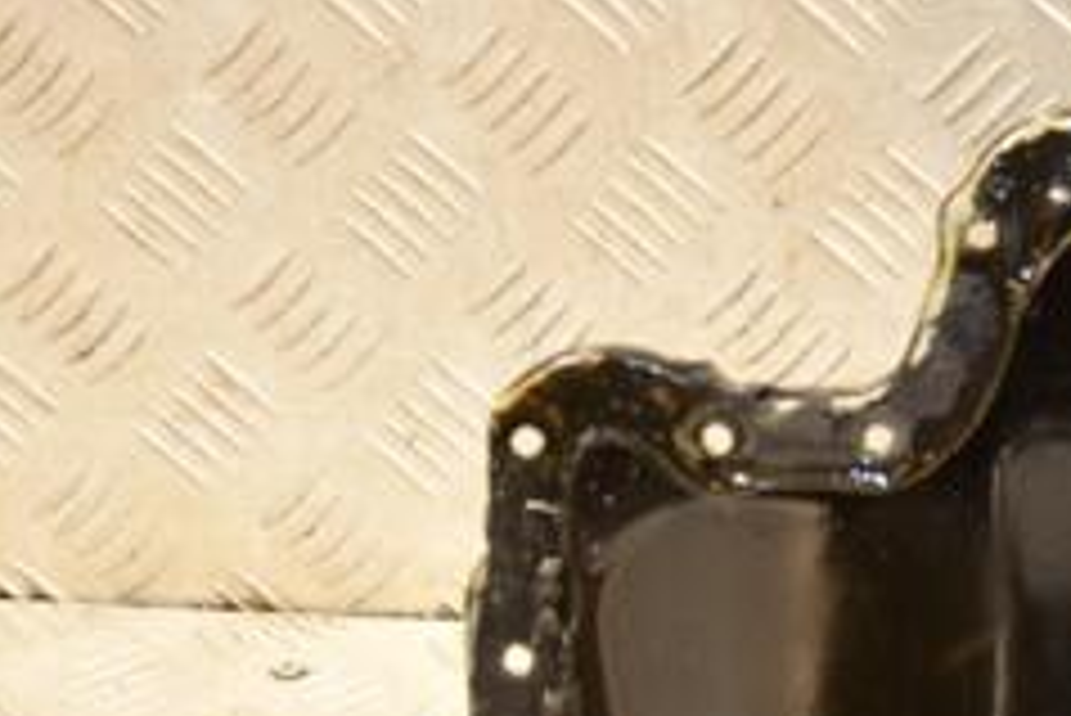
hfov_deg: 11.9
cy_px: 603
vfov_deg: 8.1
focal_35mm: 170
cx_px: 1192
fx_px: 5068
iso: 800
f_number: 4.8
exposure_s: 1/125
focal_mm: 45
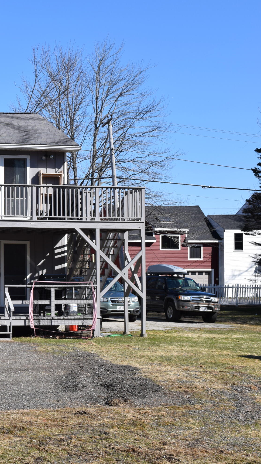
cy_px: 233
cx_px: -78
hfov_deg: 16.1
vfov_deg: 29.8
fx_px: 874
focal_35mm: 71
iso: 200
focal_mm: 30
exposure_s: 1/500
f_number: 11
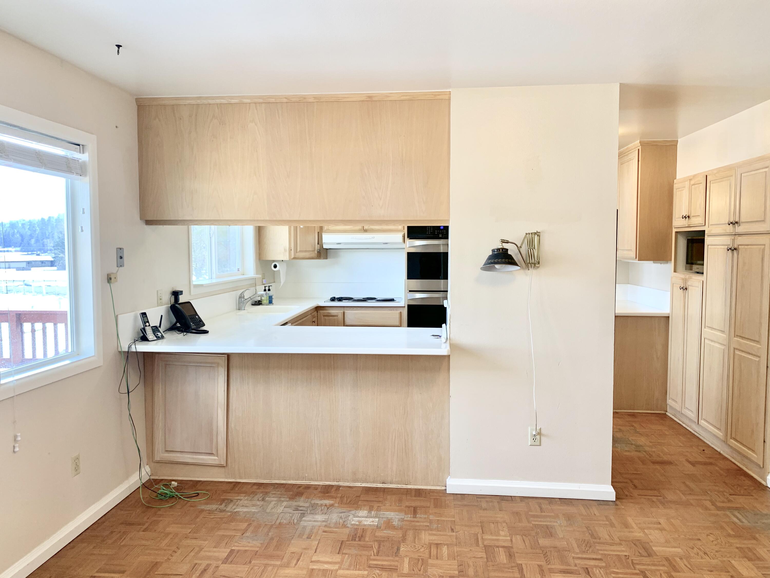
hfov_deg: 67.3
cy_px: 289
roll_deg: +0.3
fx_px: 578
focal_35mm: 26
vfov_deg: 53.1
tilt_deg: -4.6
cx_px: 385
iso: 80
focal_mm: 4.25
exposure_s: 1/120
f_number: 1.8
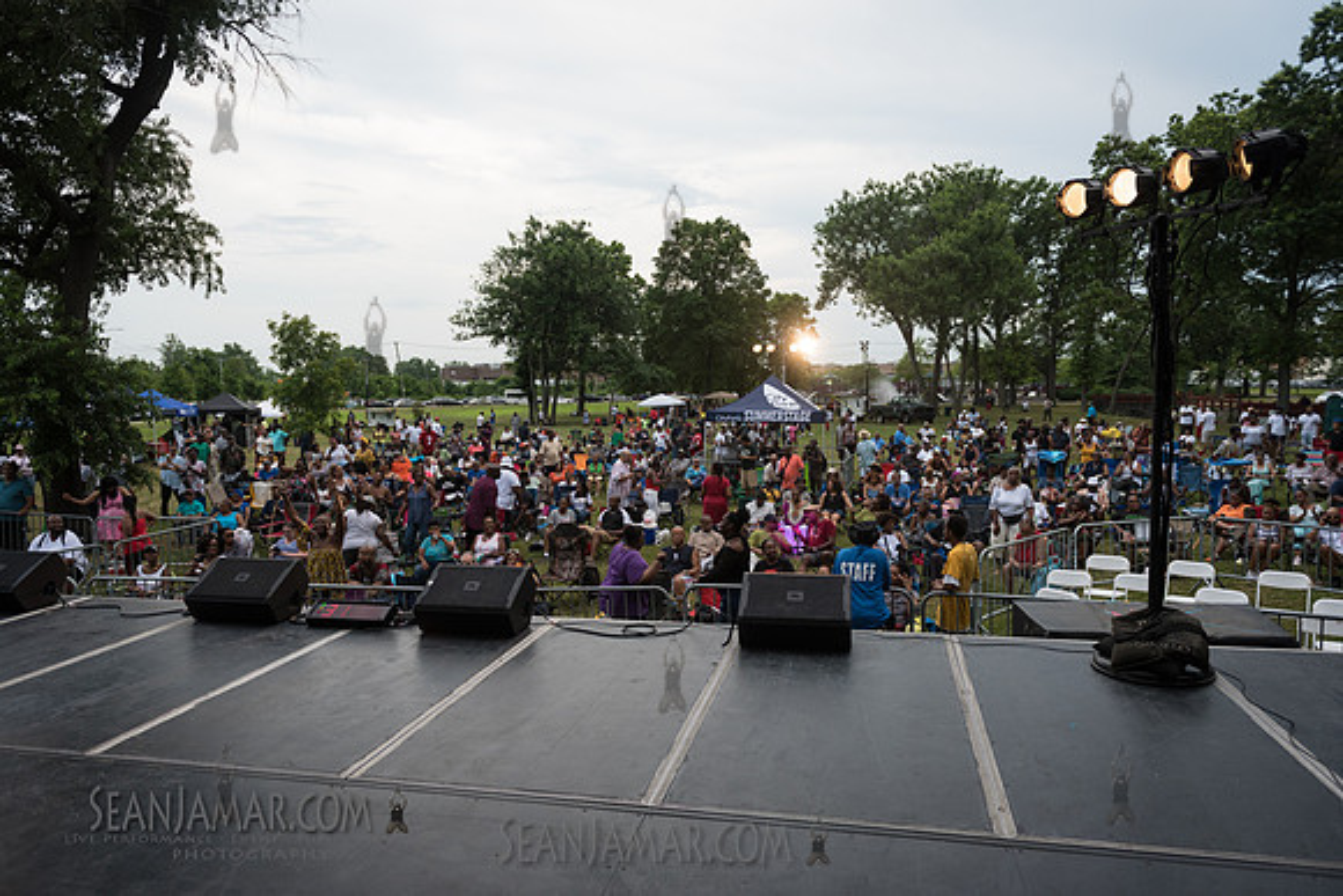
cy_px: 448
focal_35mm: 24
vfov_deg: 53.2
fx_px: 896
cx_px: 672
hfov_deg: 73.7
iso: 500
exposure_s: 1/1000
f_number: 4
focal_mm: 24
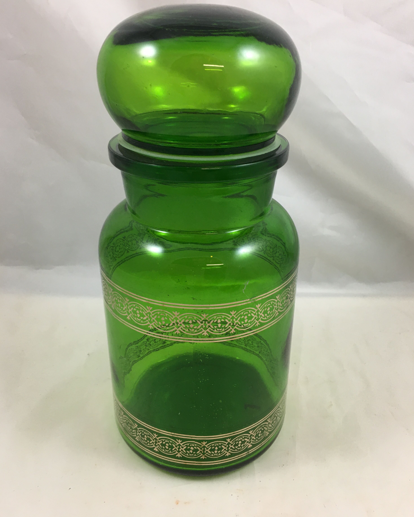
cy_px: 235
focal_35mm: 31
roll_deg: +0.0
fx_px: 475
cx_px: 206
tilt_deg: -22.6
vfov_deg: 57.1
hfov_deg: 47.1
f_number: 2.2
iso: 40
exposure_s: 1/33
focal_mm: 4.15
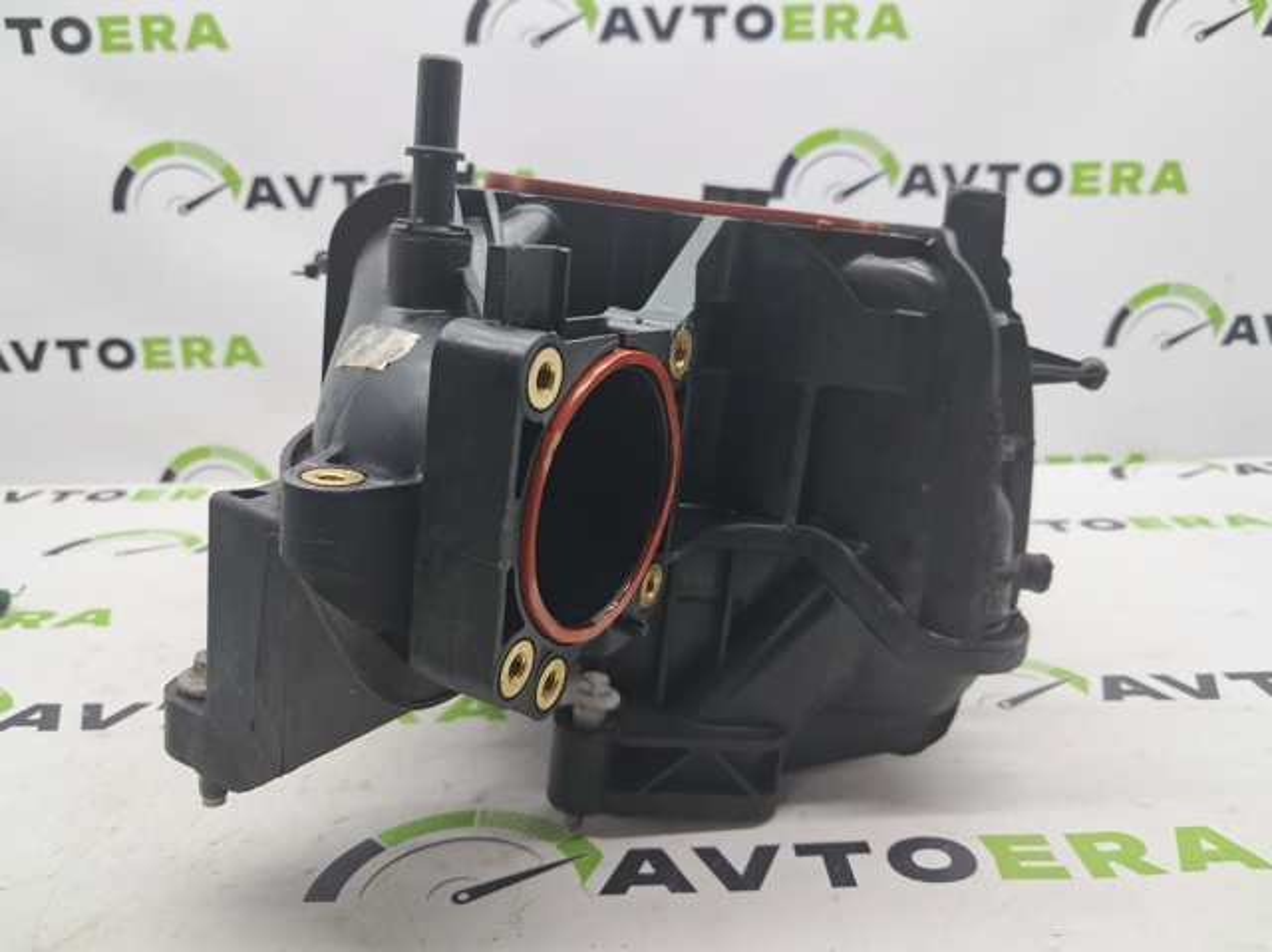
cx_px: 636
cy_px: 476
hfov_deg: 65.4
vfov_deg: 51.3
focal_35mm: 27
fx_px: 991
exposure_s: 1/50
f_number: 1.8
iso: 50
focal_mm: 4
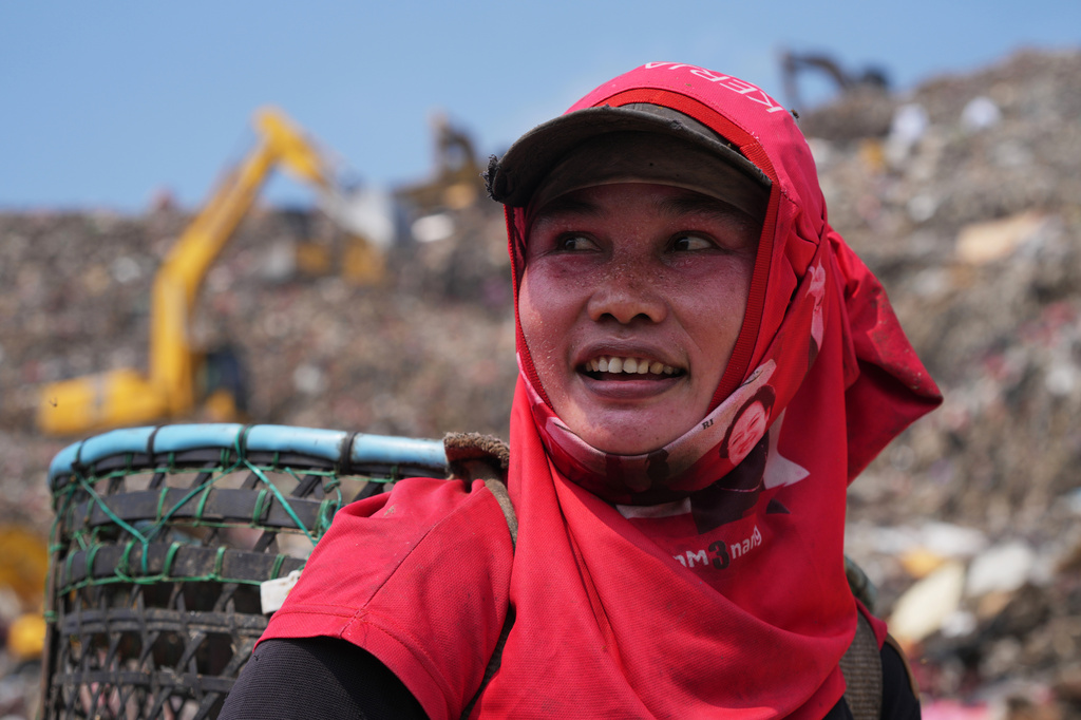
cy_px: 360
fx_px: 2161
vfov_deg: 18.9
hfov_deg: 28.1
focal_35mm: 72
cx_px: 540
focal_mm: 72
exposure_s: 1/1250
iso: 160
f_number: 5.6
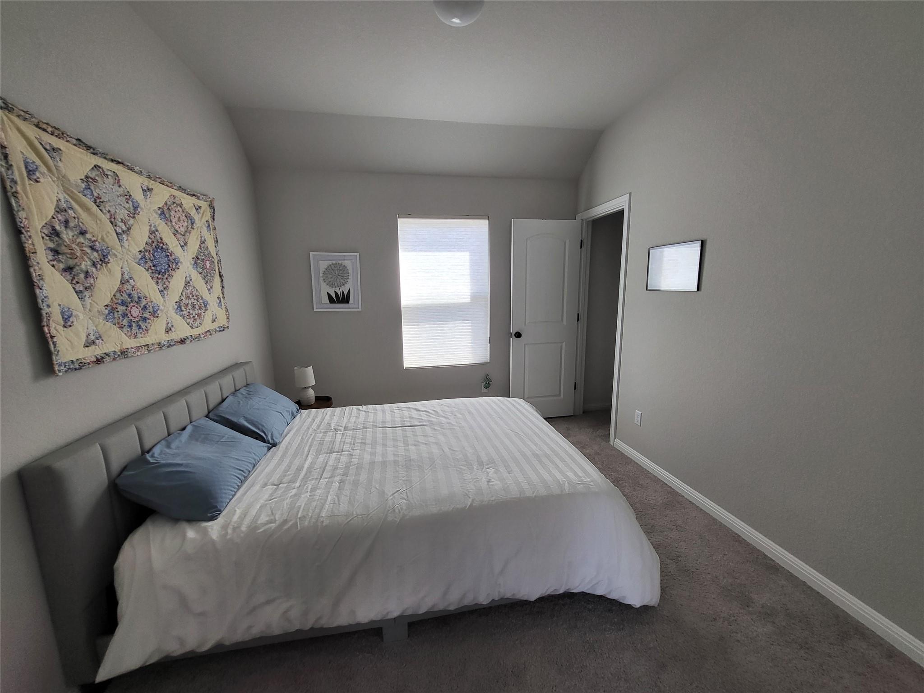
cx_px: 462
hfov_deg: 106.2
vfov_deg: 89.9
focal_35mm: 13
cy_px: 346
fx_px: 347
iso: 100
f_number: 2.2
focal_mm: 1.74
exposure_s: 1/60
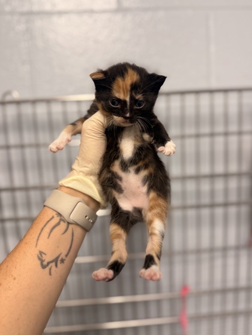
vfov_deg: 71.6
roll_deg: +3.7
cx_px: 126
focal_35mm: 24
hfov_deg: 56.8
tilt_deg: -10.3
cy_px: 168
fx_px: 233
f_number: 1.78
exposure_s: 1/120
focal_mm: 6.76
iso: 160
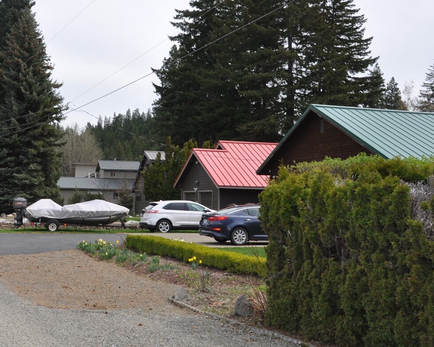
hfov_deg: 37.1
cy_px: 153
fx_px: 629
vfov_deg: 30.8
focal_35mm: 49
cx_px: 107
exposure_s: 1/200
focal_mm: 20
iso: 200
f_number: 11
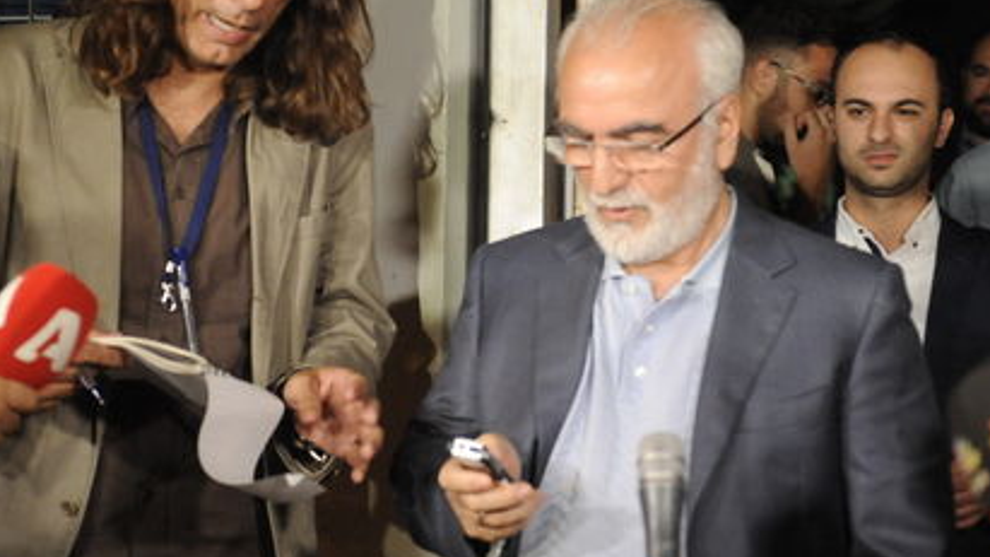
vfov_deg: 15.7
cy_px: 225
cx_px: 515
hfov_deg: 27.5
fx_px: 2021
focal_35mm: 77
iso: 6400
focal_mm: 48
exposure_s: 1/400
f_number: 2.8
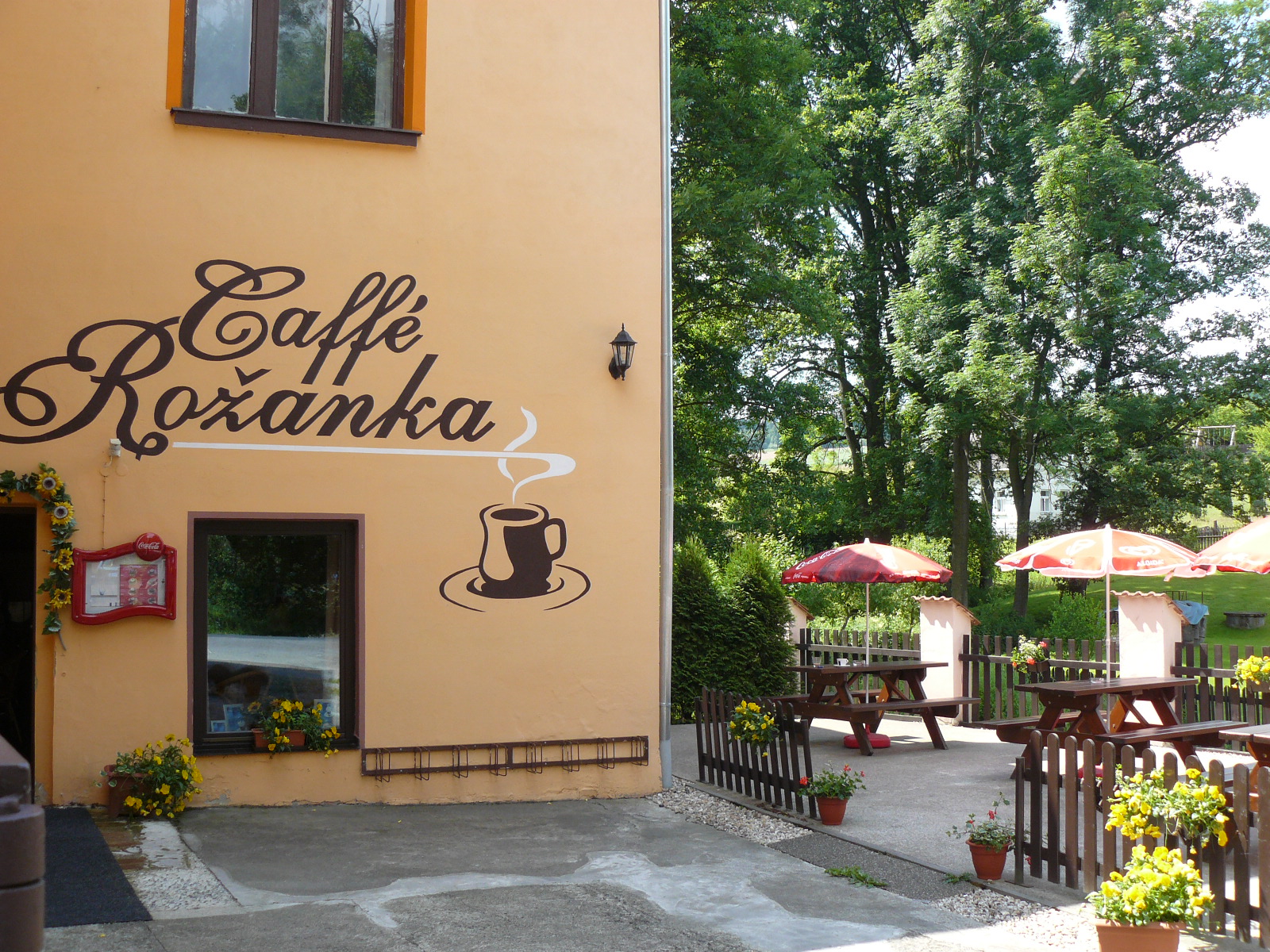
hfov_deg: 51.4
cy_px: 476
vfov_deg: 39.7
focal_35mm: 36
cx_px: 635
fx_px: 1321
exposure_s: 1/160
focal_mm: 6
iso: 100
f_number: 4
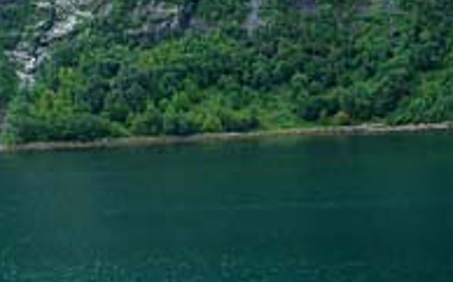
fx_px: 1061
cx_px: 19
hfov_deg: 23.3
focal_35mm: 86
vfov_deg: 14.6
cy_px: -68
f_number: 4.3
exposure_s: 1/100
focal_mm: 5.8
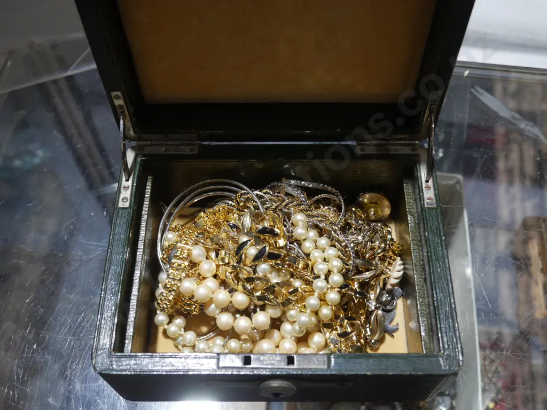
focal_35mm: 38
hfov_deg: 49.0
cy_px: 205
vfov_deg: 37.7
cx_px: 274
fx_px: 600
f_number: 4.1
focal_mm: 19
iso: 320
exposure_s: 1/60
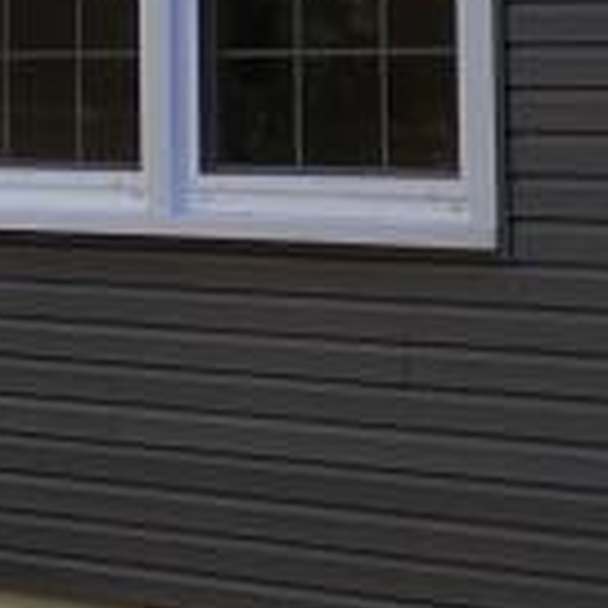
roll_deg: -2.3
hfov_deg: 8.3
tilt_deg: +7.9
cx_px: -829
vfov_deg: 8.8
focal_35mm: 194
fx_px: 3855
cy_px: -356
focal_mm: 4.15
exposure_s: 1/127
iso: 25
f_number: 2.2
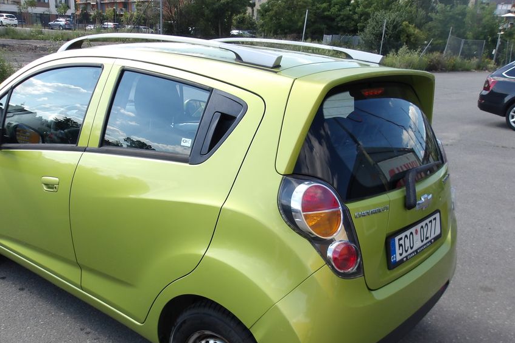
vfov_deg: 38.6
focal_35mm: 34
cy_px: 219
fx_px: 486
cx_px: 223
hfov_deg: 55.6
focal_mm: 4.9
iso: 100
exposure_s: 1/576
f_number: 3
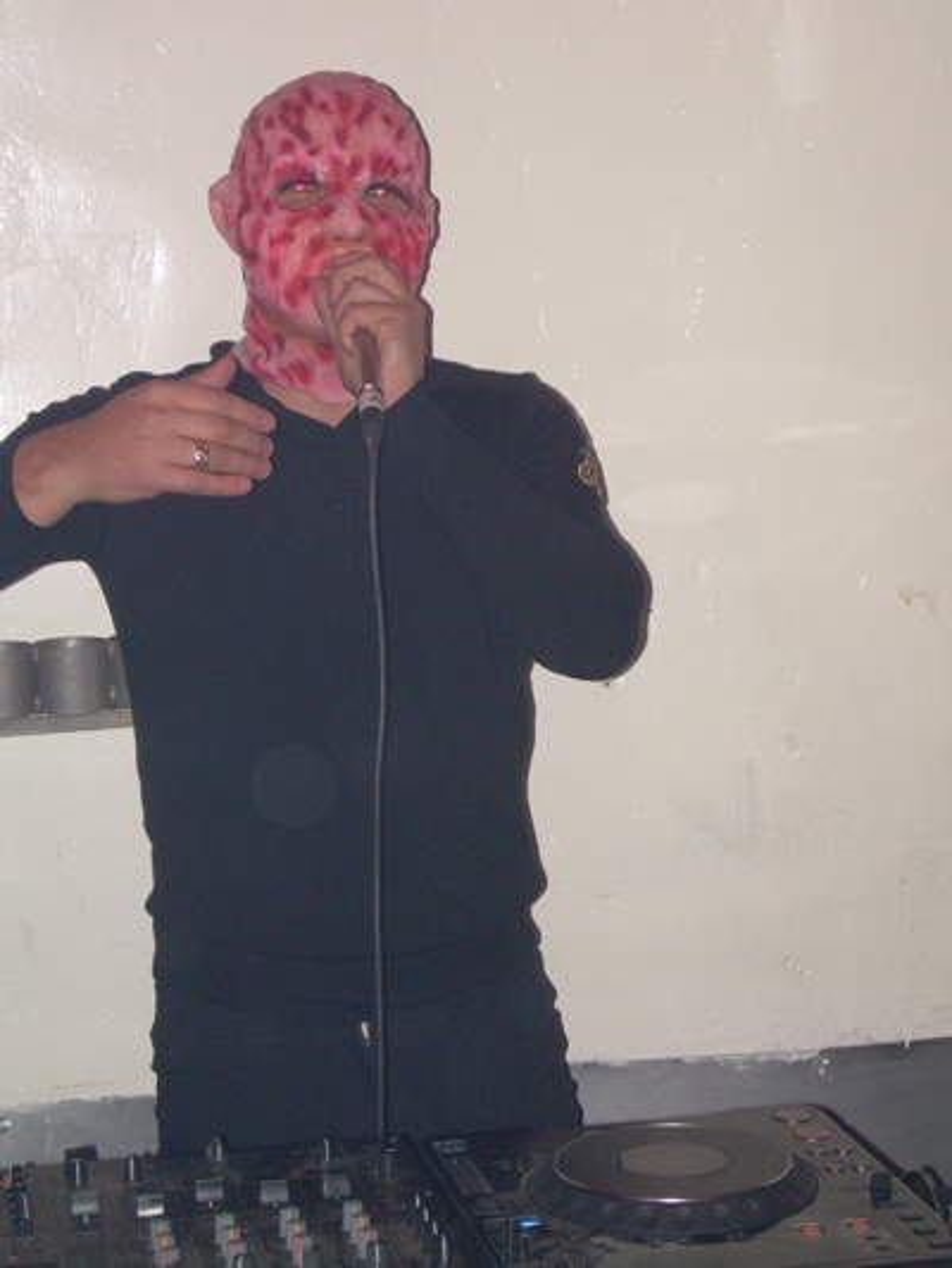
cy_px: 634
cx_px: 476
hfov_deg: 18.0
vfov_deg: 23.8
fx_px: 3006
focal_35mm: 82
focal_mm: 13.9
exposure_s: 1/60
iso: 200
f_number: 4
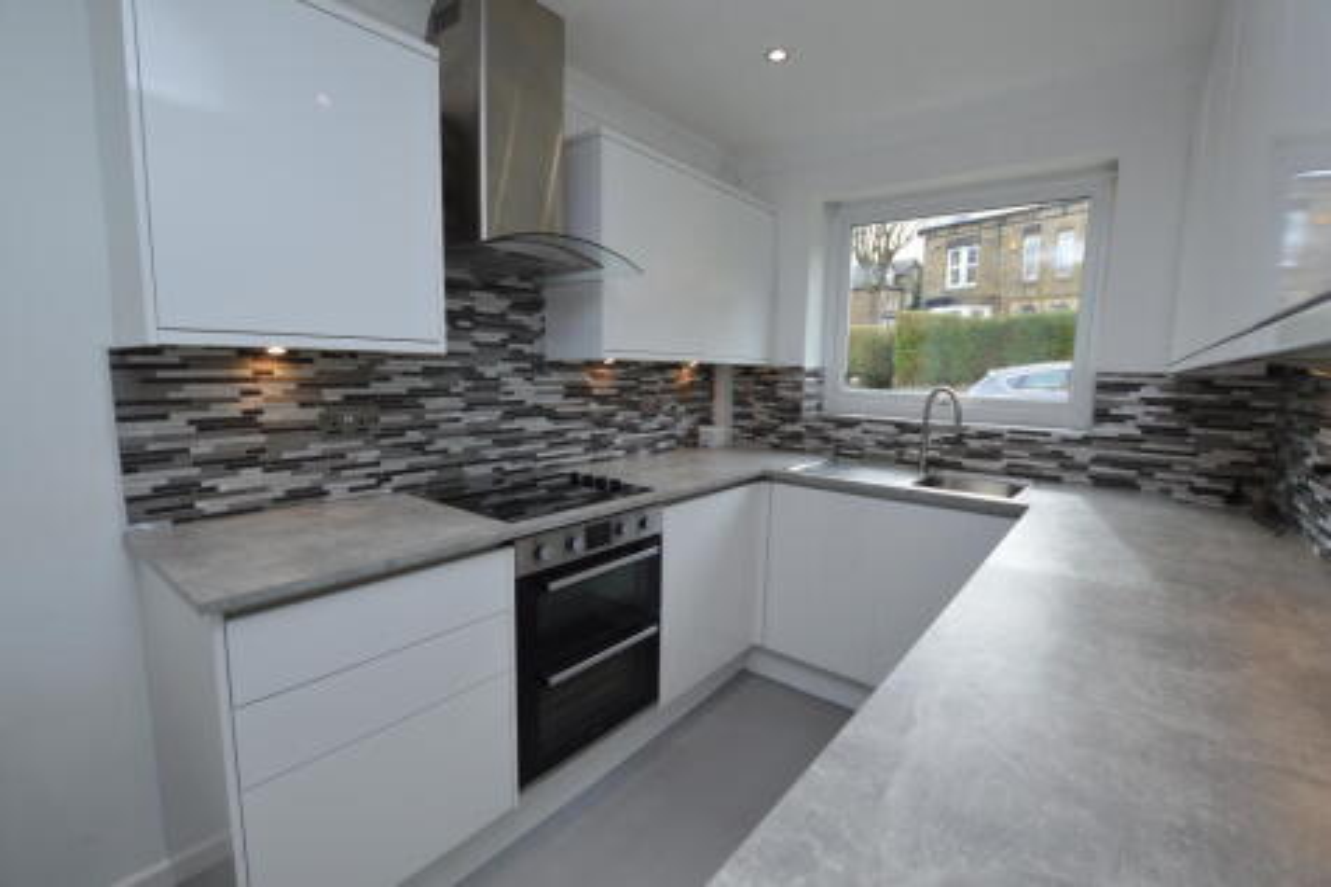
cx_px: 666
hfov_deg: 100.4
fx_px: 554
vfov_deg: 77.3
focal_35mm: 15
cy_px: 444
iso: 110
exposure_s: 1/60
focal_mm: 10
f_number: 5.6
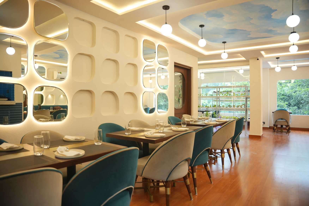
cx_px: 154
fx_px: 206
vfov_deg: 53.1
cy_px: 103
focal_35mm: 24
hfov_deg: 73.7
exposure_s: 1/100
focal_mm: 24
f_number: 2.8
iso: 500
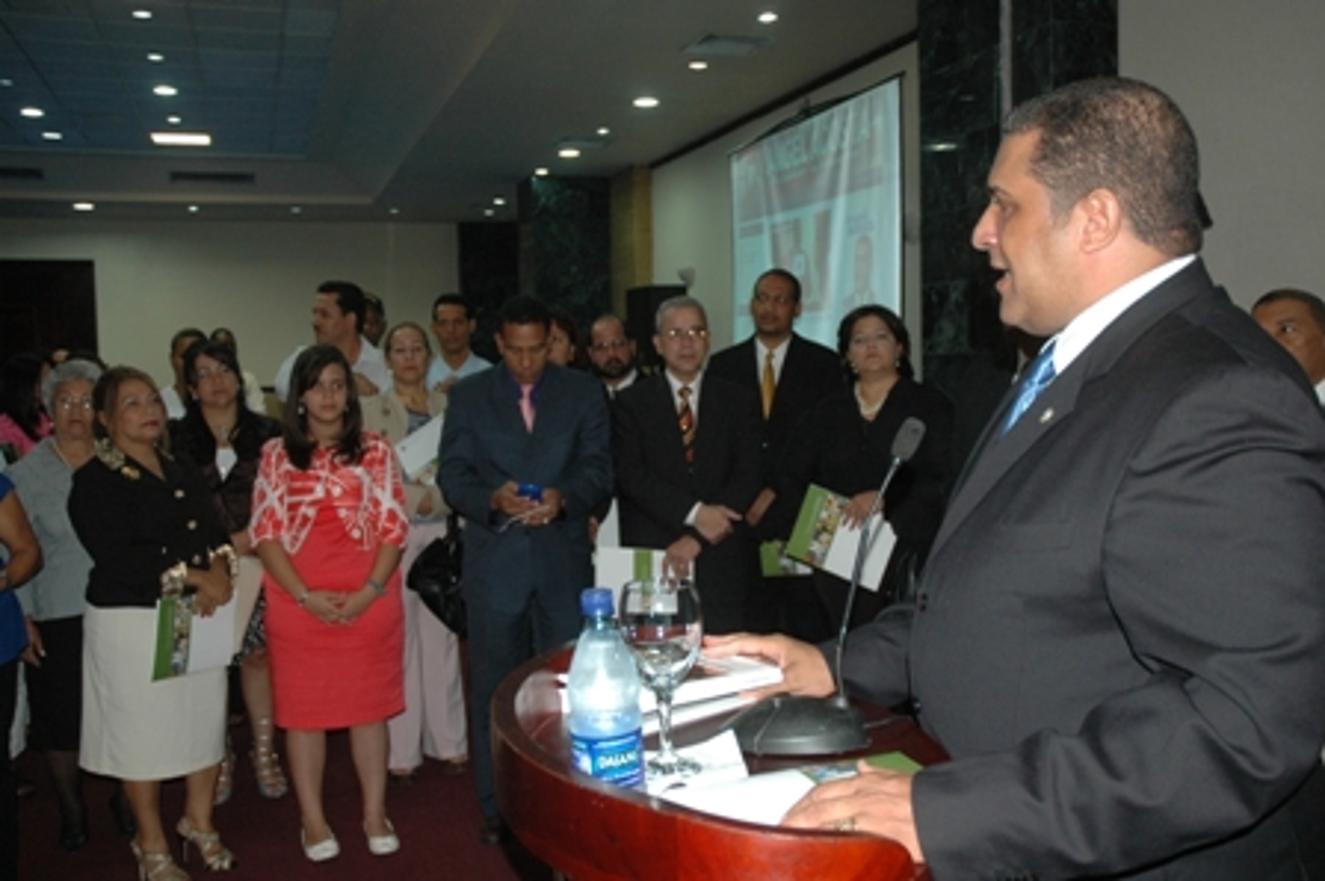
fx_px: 1324
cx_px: 662
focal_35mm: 36
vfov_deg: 36.8
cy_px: 440
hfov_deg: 53.2
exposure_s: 1/60
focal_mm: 24
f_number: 3.8
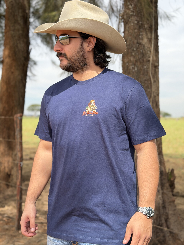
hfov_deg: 30.3
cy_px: 122
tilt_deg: -1.3
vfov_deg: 39.7
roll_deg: -0.8
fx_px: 340
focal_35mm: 48
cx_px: 92
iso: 100
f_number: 1.78
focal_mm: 6.76
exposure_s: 1/2667
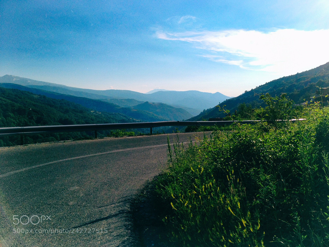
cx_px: 164
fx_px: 333
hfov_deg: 52.6
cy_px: 124
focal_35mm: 35
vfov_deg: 40.7
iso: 50
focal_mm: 4.28
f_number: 2.4
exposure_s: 1/3067
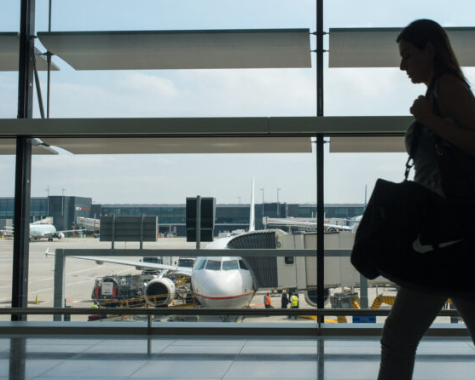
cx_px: 298
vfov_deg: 29.1
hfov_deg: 35.8
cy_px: 167
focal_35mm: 52
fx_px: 731
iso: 320
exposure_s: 1/400
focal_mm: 40
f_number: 10
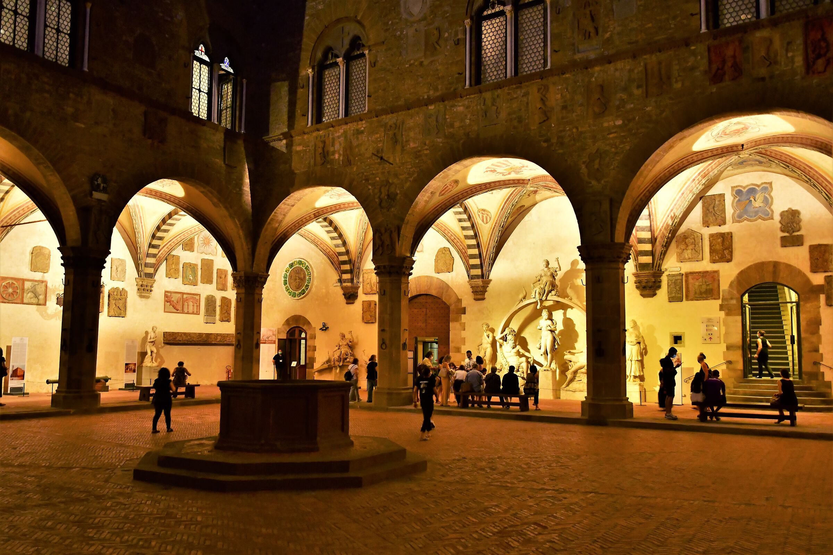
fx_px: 694
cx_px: 416
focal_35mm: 30
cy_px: 278
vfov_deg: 43.6
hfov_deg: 61.9
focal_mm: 20
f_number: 4
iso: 1250
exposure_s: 1/15
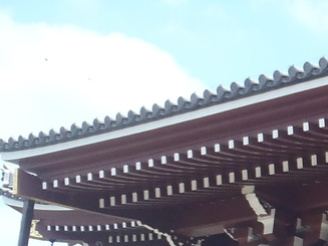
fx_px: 1042
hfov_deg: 15.3
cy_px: 343
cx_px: 597
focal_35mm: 110
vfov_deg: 12.9
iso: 160
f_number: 11
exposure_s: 1/60
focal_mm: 5.4
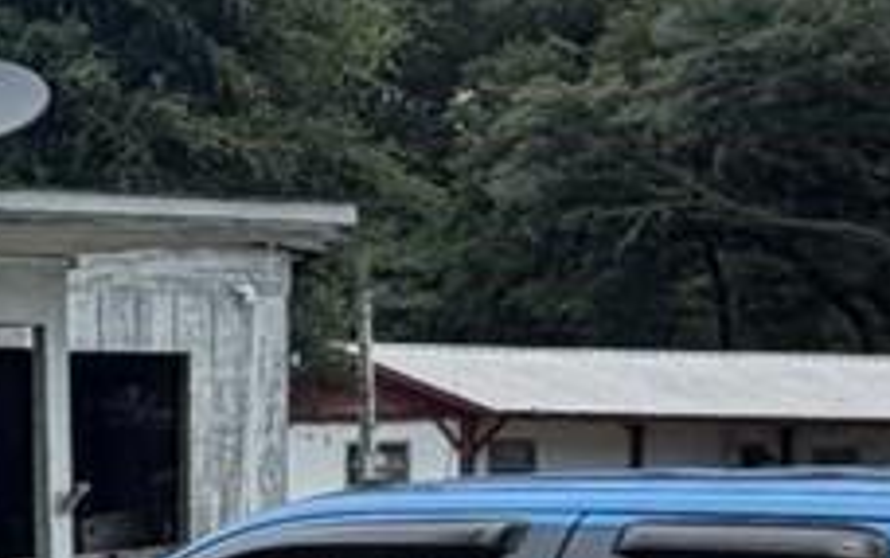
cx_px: -1155
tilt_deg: +1.8
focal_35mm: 104
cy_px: 429
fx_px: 2525
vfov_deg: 12.6
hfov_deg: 14.4
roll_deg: +0.5
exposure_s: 1/770
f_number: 2.2
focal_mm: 2.22
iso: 32
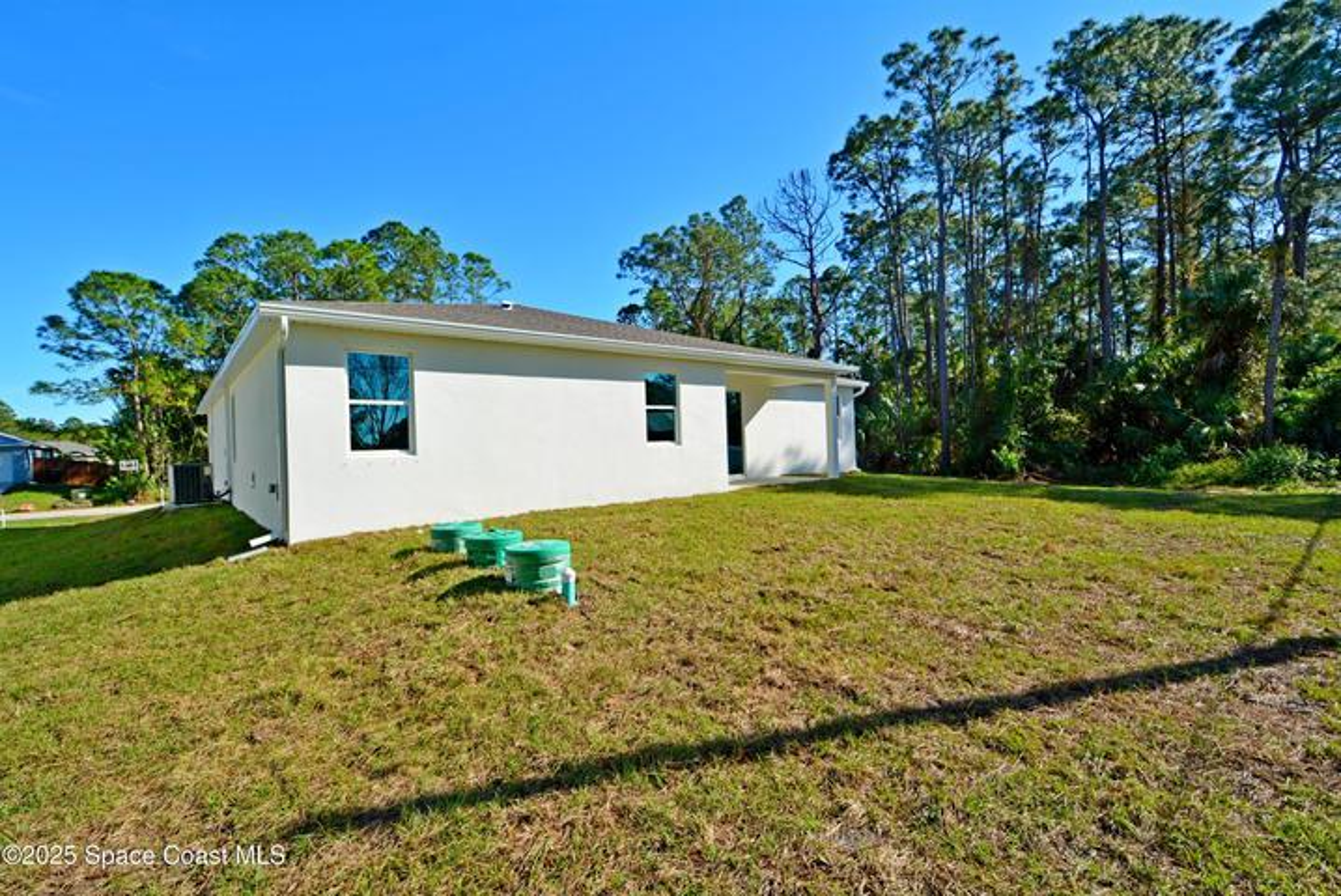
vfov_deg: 77.4
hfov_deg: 100.3
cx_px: 670
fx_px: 559
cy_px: 448
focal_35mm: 15
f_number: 8
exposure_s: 1/250
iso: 125
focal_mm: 10
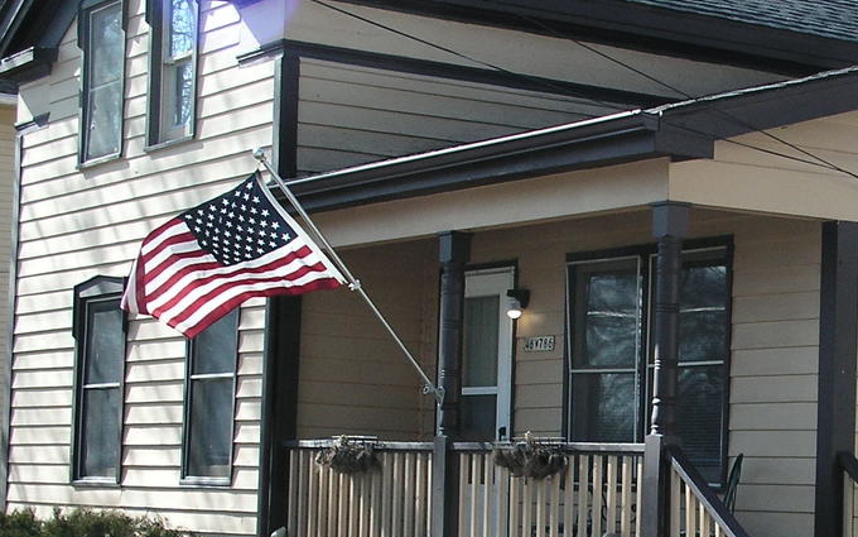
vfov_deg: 12.9
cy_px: 460
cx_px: 777
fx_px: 2362
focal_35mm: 101
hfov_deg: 20.2
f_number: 3.2
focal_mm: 7.6
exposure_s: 1/320
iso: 50
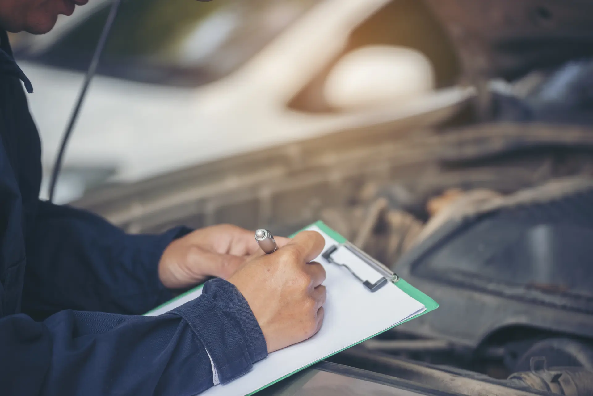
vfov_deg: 11.4
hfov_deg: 17.1
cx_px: 296
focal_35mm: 120
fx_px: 1977
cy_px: 198
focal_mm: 120
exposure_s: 1/640
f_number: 4.5
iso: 1000
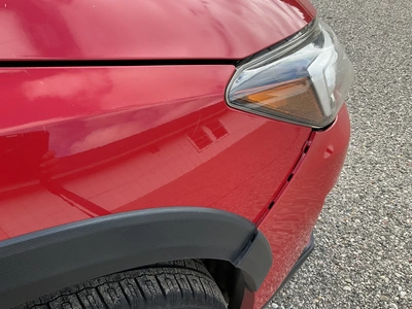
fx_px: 345
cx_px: 206
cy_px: 154
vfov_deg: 48.2
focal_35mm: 29
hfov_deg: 61.7
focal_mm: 3
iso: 25
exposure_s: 1/309
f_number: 1.8
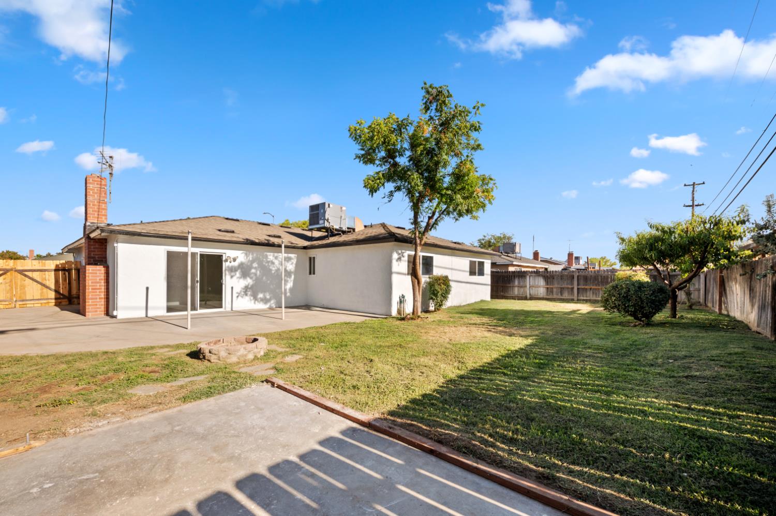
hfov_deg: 104.3
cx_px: 388
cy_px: 258
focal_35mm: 14
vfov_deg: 81.1
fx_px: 302
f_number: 9
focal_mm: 14
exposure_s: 1/100
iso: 250
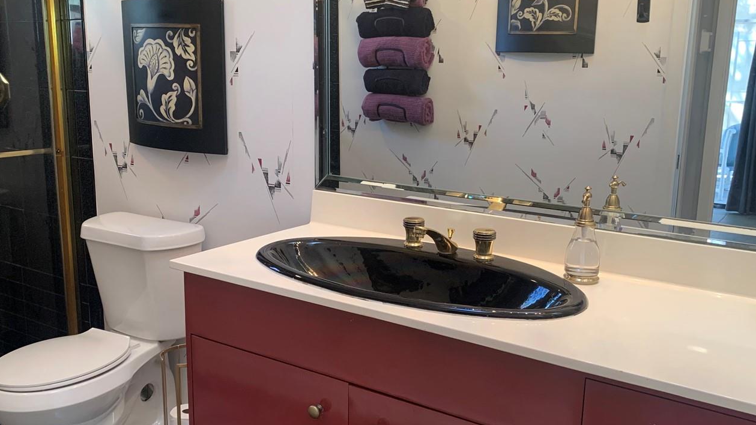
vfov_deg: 32.8
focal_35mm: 36
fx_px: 722
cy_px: 229
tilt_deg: -13.3
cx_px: 390
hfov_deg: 55.3
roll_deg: -0.8
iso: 200
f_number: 1.8
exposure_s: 1/60
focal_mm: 4.25
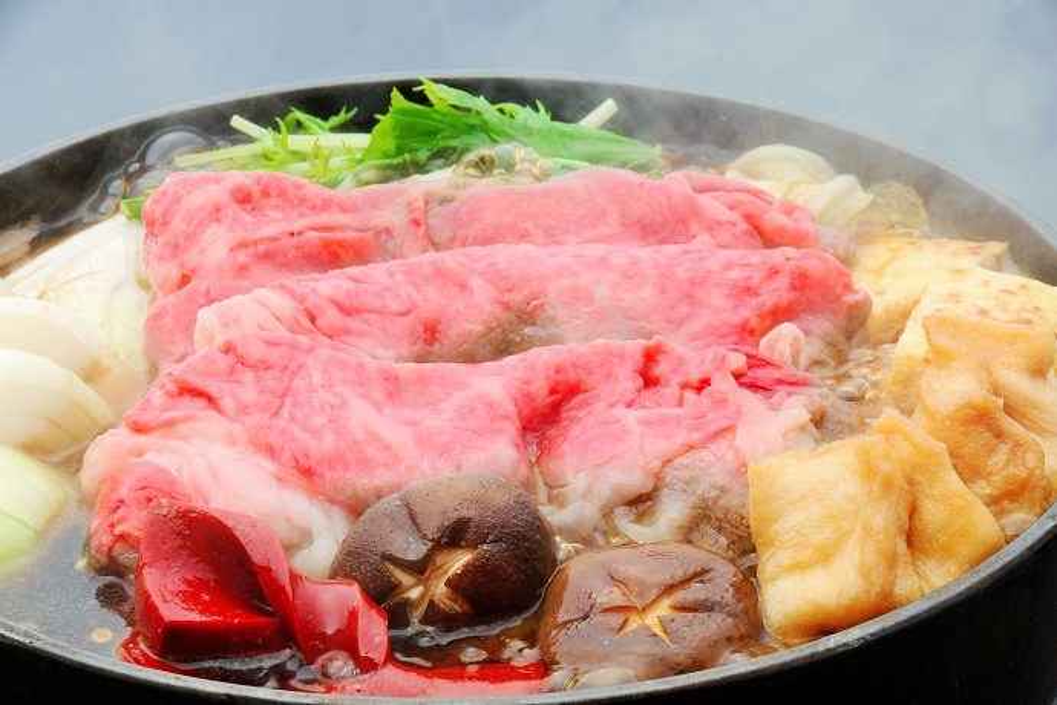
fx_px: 7486
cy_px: 352
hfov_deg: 8.1
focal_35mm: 255
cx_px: 528
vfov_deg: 5.4
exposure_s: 1/125
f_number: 22
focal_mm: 170
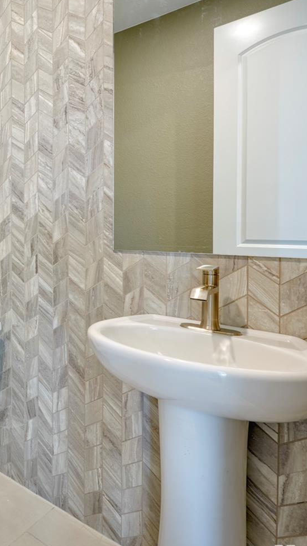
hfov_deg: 35.0
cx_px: -82
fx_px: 347
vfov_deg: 76.3
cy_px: 265
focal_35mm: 24
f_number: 11
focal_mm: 14
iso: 200
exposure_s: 1
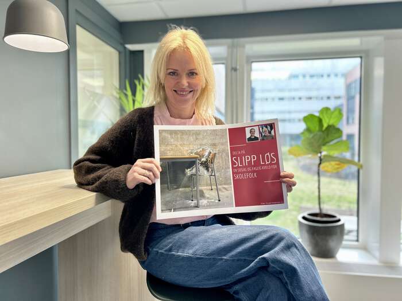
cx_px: 201
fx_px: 302
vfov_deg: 53.1
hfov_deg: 67.3
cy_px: 150
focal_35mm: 26
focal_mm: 5.7
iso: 100
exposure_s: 1/100
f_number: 1.5
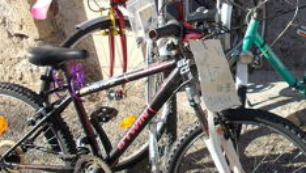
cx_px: 272
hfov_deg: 34.1
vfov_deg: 20.4
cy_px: 24
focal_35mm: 58
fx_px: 471
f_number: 3.2
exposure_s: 1/400
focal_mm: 4.6
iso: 80
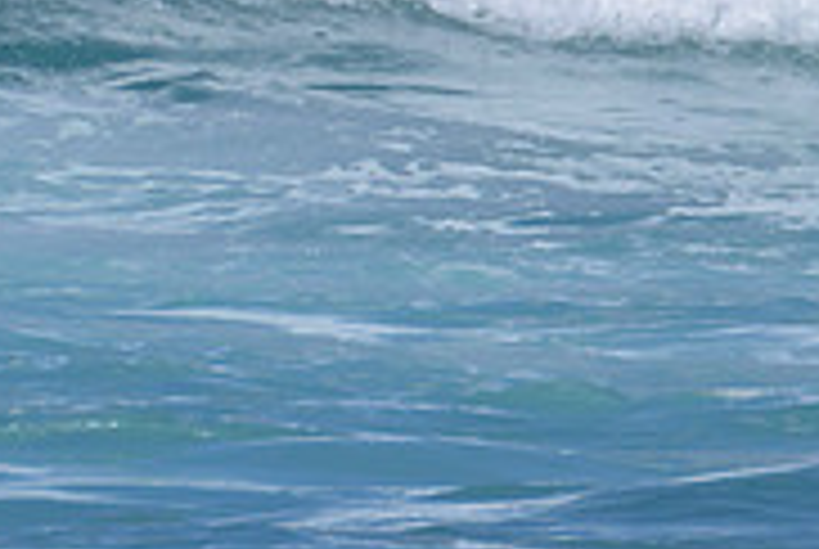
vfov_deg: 0.4
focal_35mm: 3436
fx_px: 78295
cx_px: -361
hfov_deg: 0.6
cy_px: -406
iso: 640
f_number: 11
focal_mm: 800
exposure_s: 1/2000
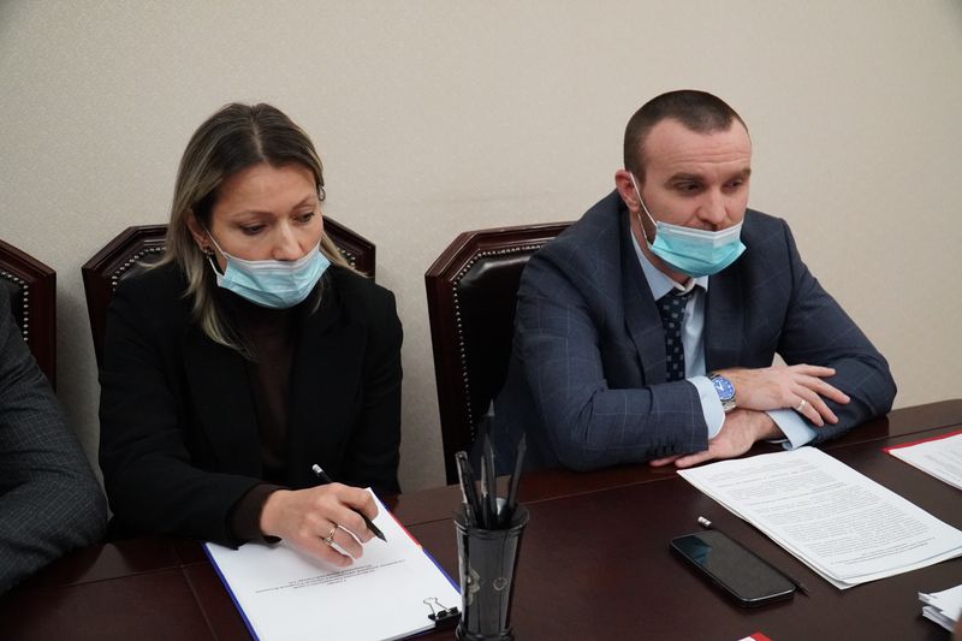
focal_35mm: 40
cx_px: 481
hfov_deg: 47.9
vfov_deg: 33.0
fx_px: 1082
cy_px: 320
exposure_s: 1/250
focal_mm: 27
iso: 6400
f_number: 4
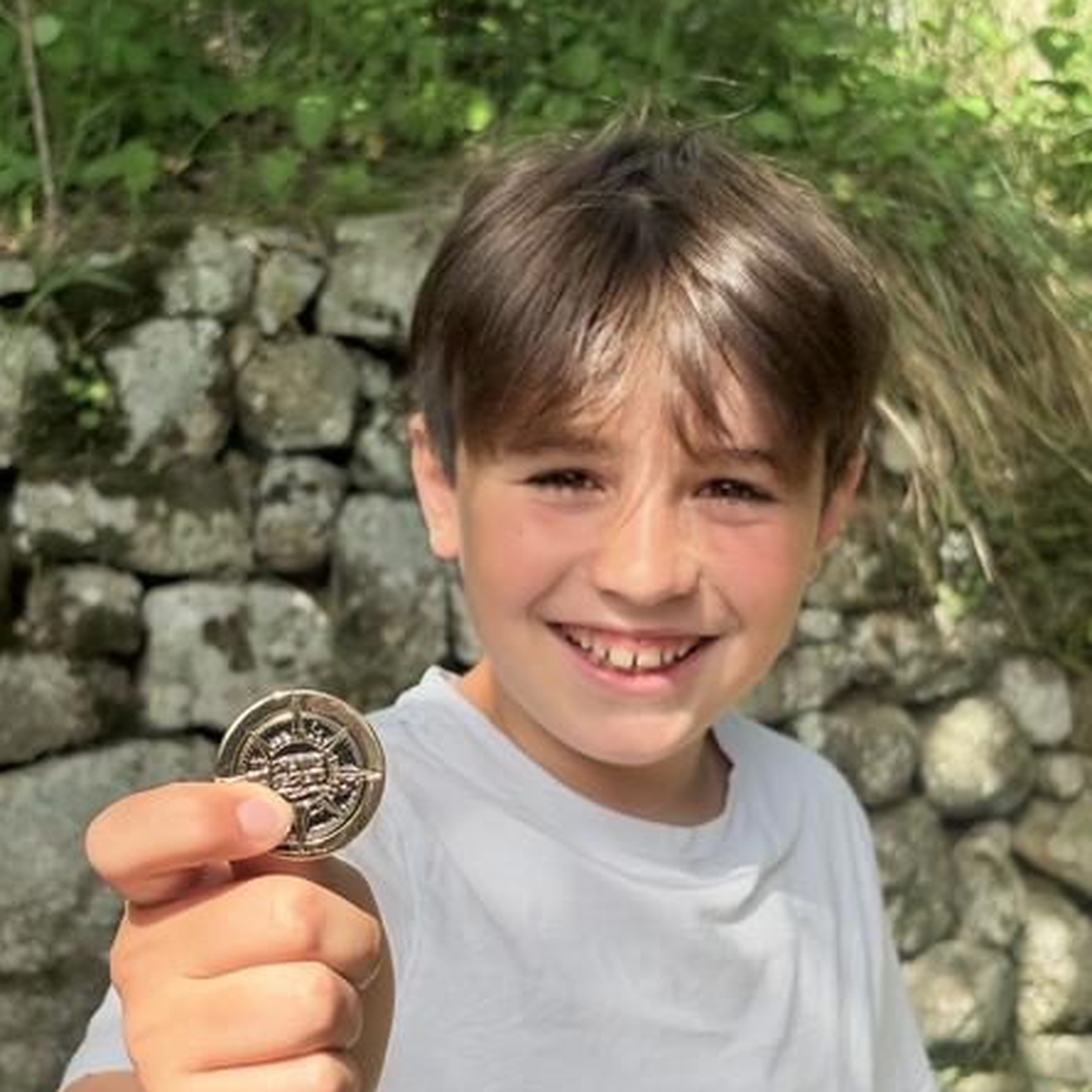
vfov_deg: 27.7
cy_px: 596
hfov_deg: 27.7
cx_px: 545
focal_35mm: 62
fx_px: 2213
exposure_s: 1/1590
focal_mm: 5.96
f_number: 1.6
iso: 40
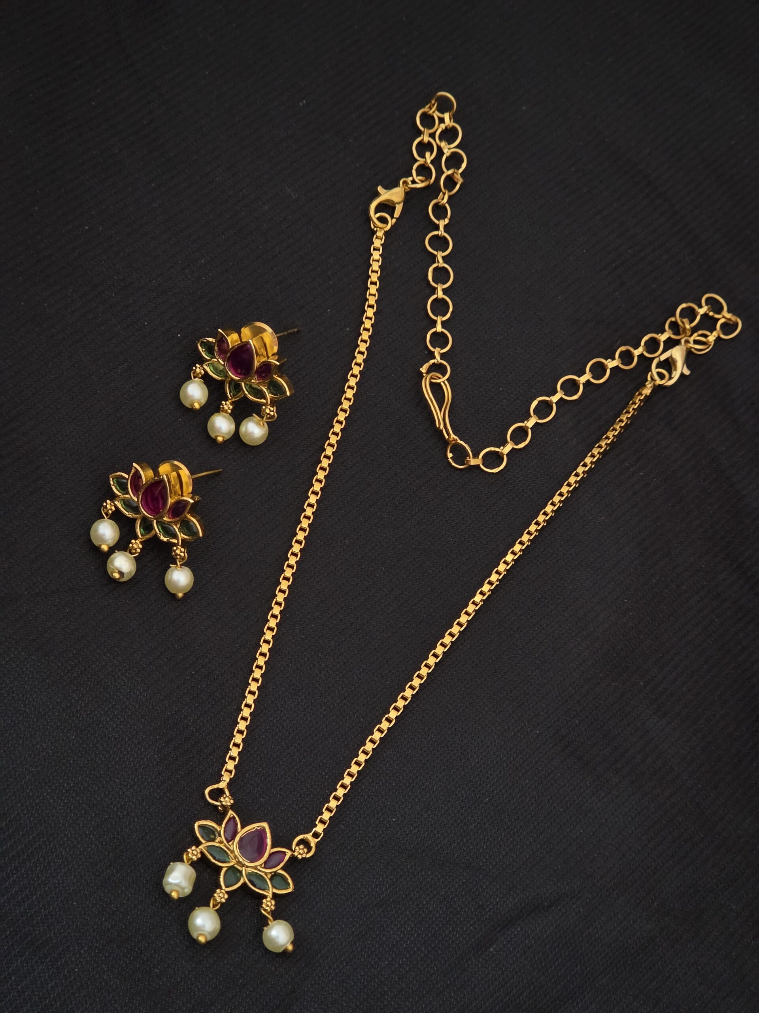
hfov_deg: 21.3
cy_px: 506
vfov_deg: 28.2
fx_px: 2017
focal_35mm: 69
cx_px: 380
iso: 500
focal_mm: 7
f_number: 2.4
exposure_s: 1/33.3
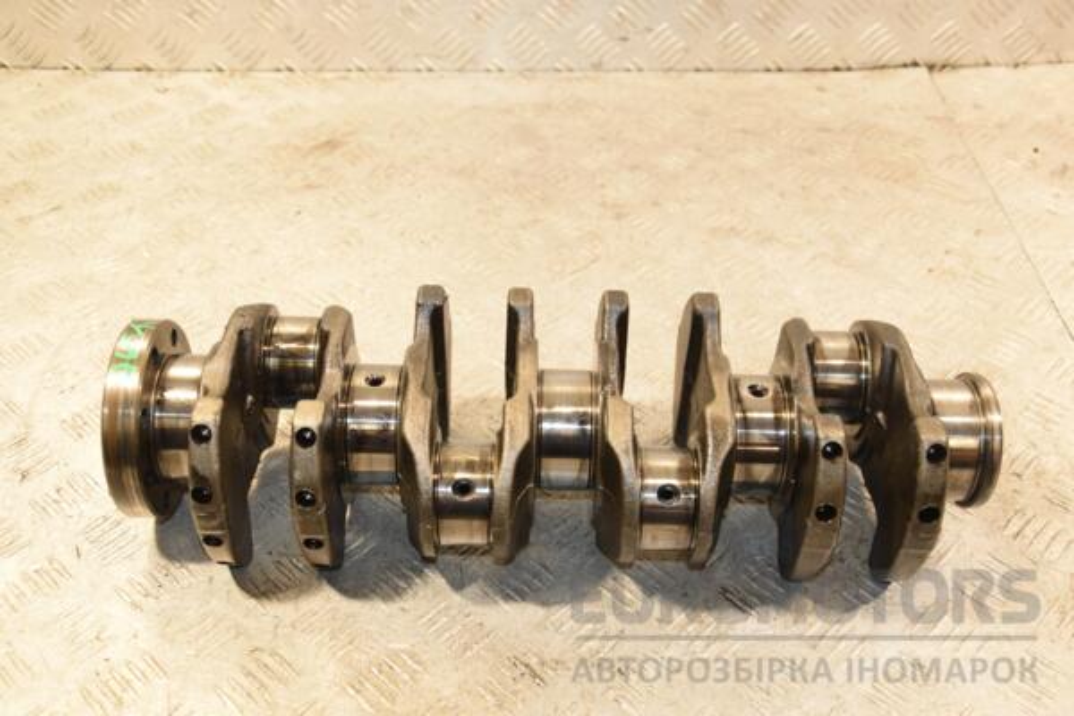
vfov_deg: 34.2
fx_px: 1163
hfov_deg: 49.6
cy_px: 358
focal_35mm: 39
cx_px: 537
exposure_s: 1/125
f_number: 5
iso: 800
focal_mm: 26
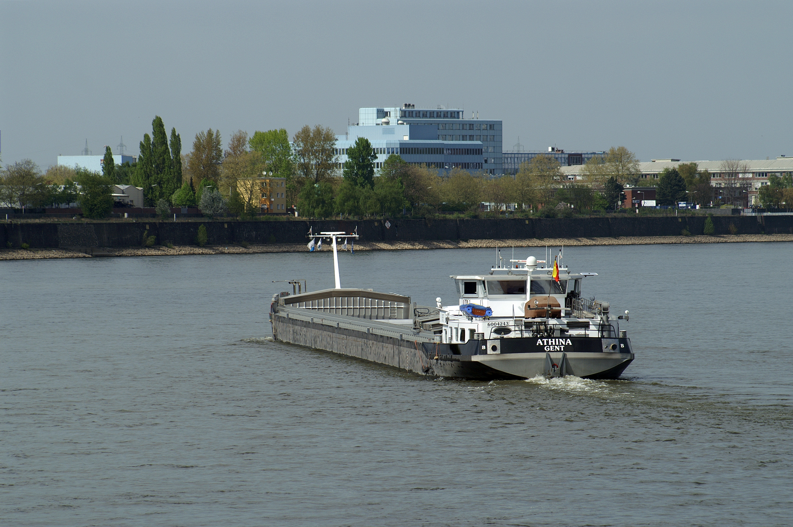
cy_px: 264
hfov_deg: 7.6
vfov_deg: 5.1
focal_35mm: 270
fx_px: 5942
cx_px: 396
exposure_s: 1/640
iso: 100
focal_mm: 180
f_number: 7.1
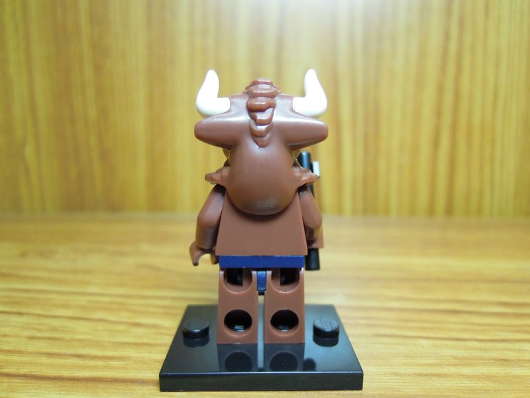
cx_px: 265
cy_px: 199
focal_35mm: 24
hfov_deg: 71.6
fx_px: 367
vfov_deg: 56.8
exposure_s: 1/320
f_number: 1.8
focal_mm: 4.3
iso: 400
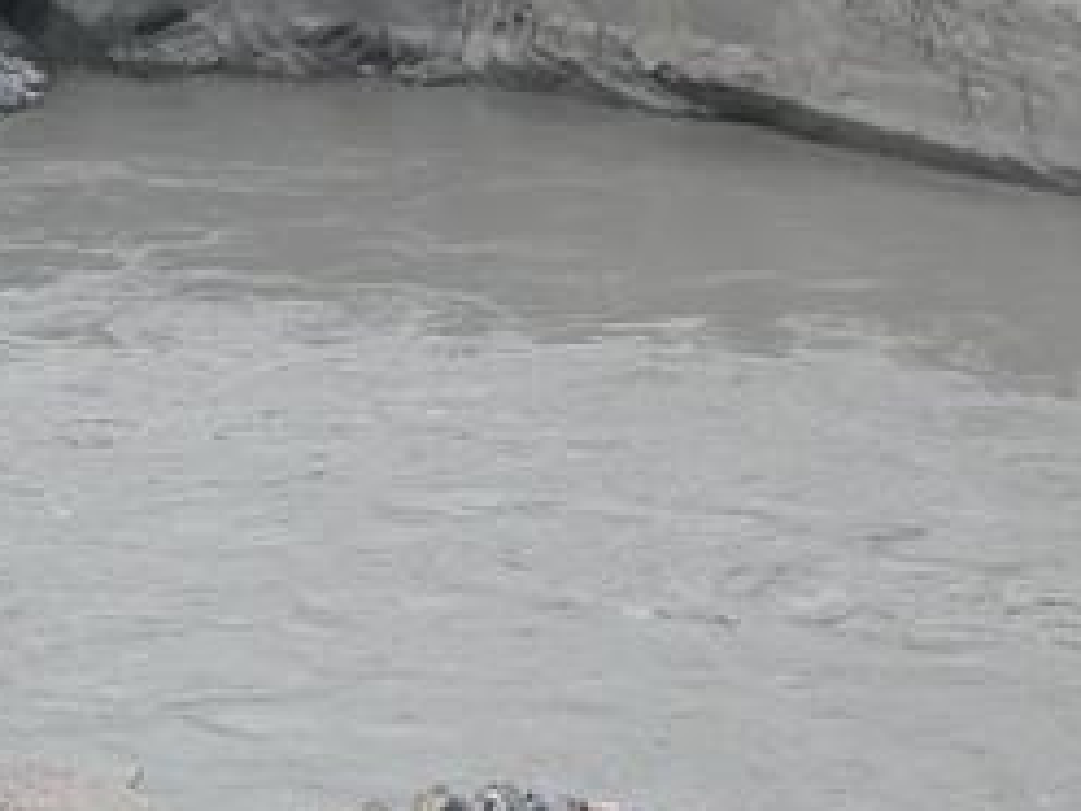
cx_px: -26
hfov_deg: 10.3
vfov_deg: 7.7
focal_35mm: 191
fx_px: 5965
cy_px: -83
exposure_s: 1/148
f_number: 4.7
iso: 100
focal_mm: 18.8
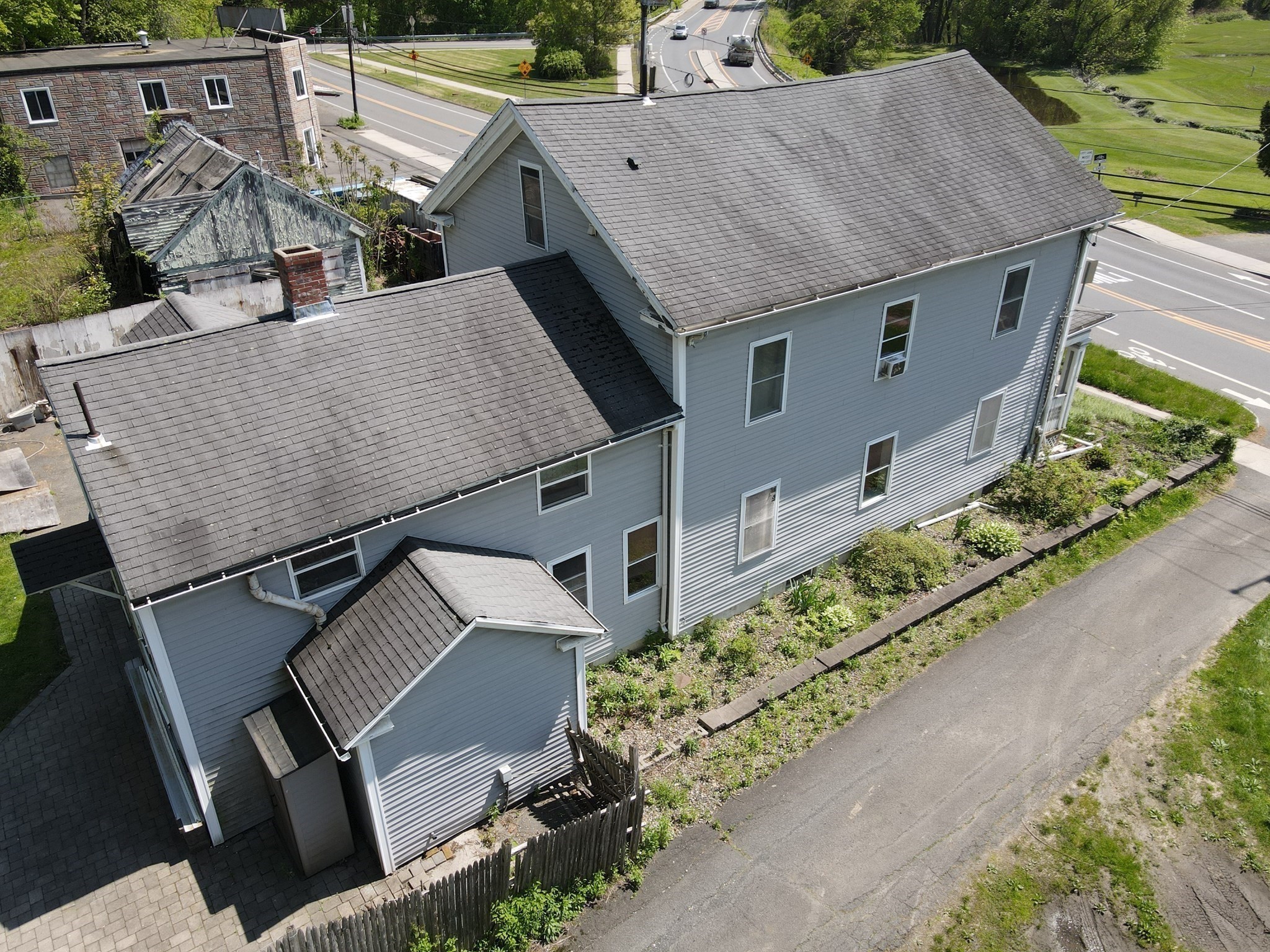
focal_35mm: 24
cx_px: 635
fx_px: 881
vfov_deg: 56.8
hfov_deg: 71.6
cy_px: 476
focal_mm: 4.5
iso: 100
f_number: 2.8
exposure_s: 1/400
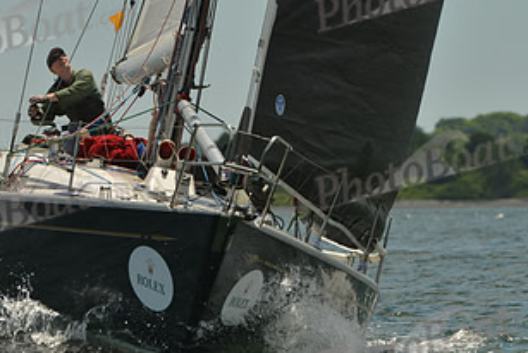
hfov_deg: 2.7
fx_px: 11093
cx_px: 227
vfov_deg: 1.8
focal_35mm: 756
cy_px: 101
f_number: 8
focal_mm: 400
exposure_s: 1/1000
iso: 200
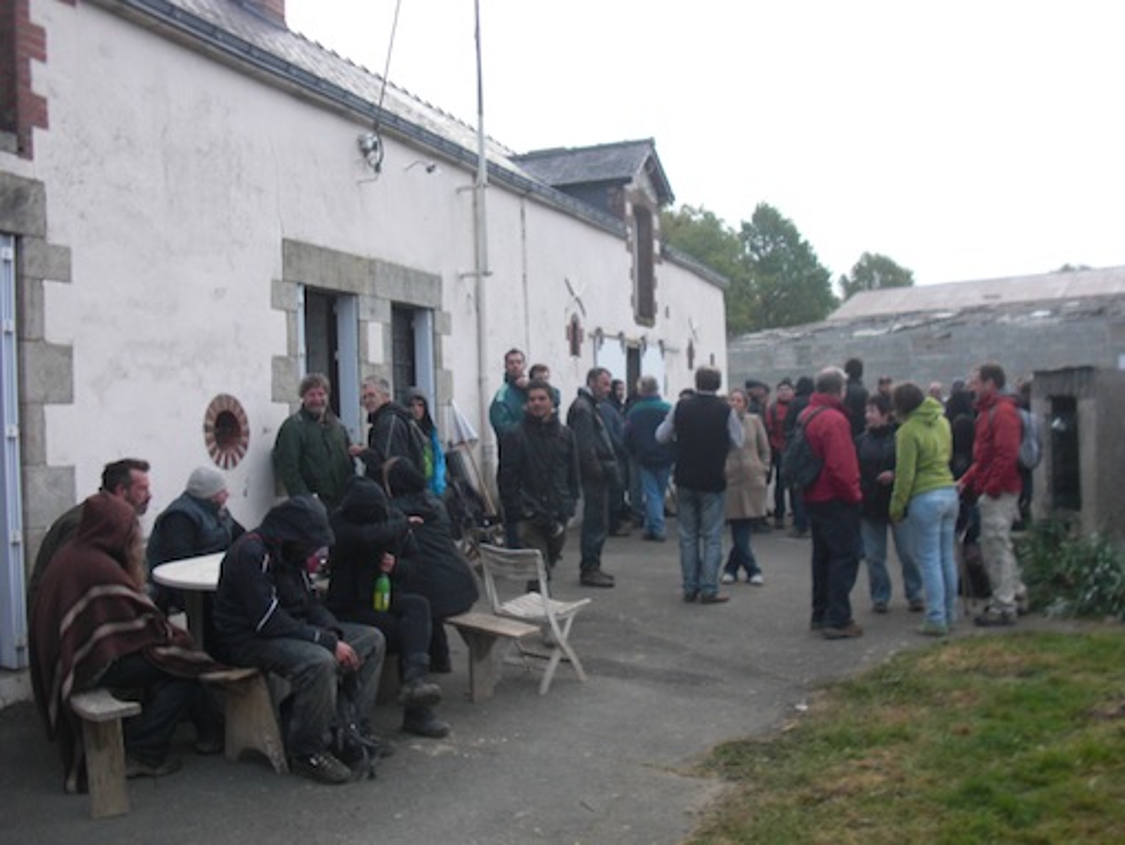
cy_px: 422
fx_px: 1171
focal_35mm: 36
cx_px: 562
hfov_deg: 51.3
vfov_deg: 39.7
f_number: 2.8
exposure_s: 1/60
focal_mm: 6.3
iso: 100
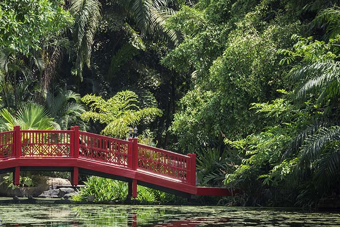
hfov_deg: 7.3
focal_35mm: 282
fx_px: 2665
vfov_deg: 4.9
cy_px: 103
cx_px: 135
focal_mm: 200
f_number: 14
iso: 200
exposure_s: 1/60
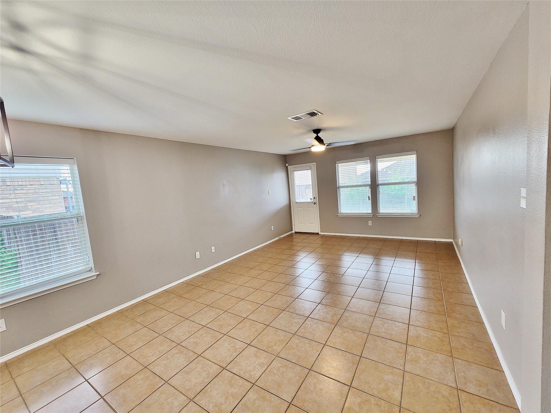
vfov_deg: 89.9
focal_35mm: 13
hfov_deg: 106.2
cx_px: 276
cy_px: 206
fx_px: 207
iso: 200
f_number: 2.2
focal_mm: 2.2
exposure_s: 1/60
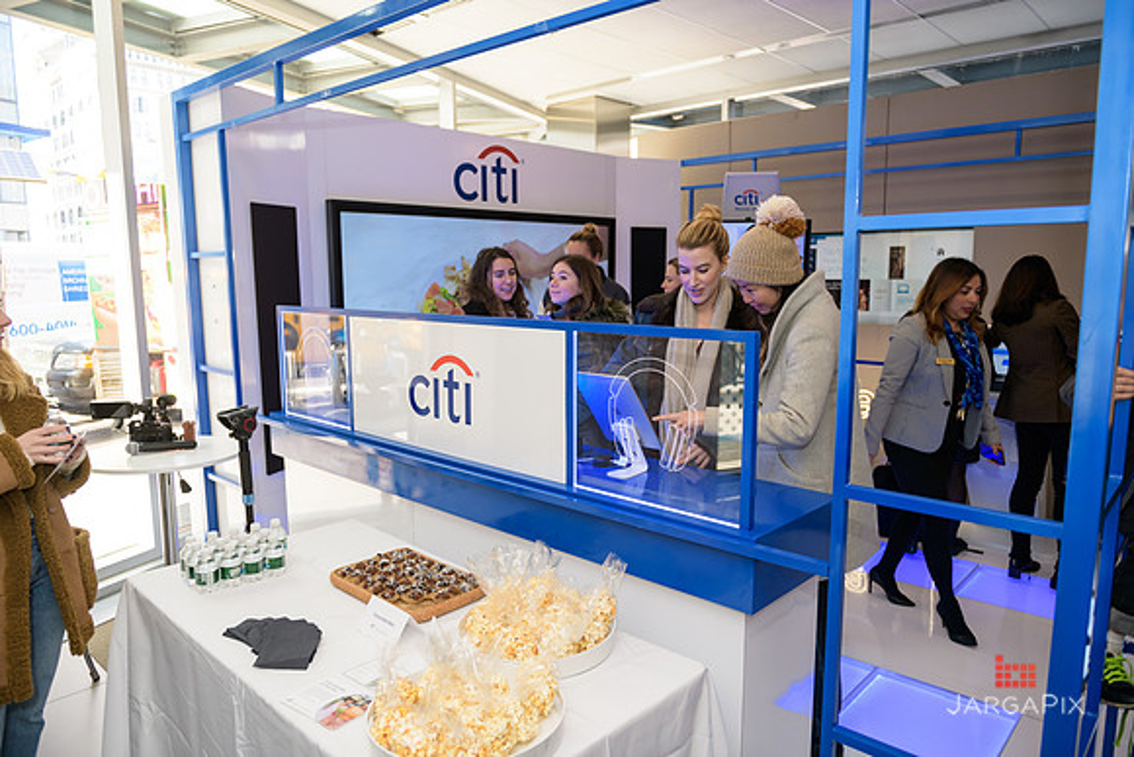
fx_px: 756
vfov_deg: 53.2
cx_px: 567
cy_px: 378
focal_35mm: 24
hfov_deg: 73.7
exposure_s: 1/125
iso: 200
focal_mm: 24
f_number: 3.2
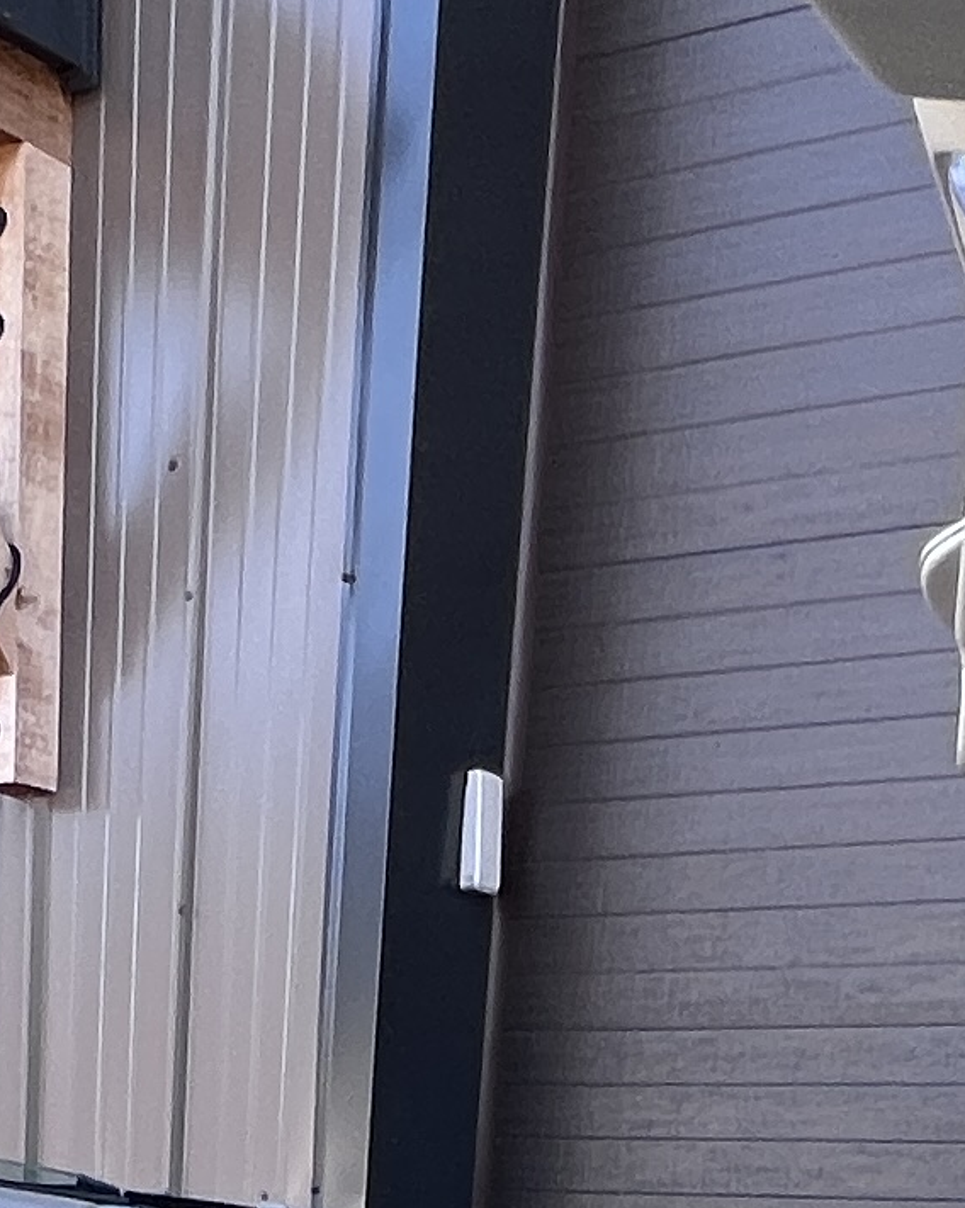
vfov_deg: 18.1
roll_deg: -2.7
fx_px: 2573
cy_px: 2406
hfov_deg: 21.1
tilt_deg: -20.0
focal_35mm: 72
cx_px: 304
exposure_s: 1/104
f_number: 1.8
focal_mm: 1.57
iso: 32
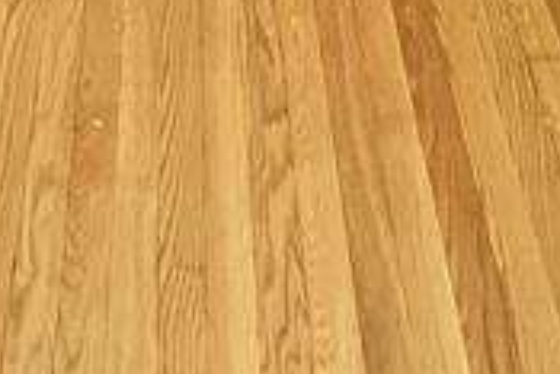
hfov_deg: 23.6
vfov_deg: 12.5
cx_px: -93
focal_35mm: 79
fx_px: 1230
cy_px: -582
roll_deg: +2.7
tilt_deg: -13.9
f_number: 1.8
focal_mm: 1.57
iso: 200
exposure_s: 1/60
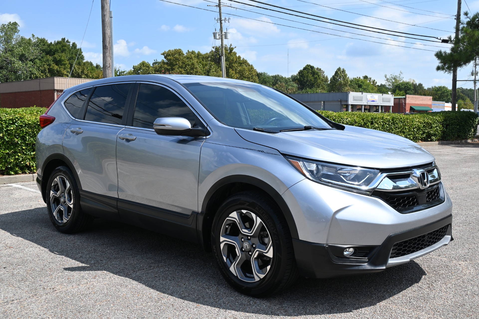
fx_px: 499
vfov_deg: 35.5
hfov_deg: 51.3
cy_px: 160
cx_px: 240
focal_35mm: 38
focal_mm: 25
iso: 100
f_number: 7.1
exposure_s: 1/400
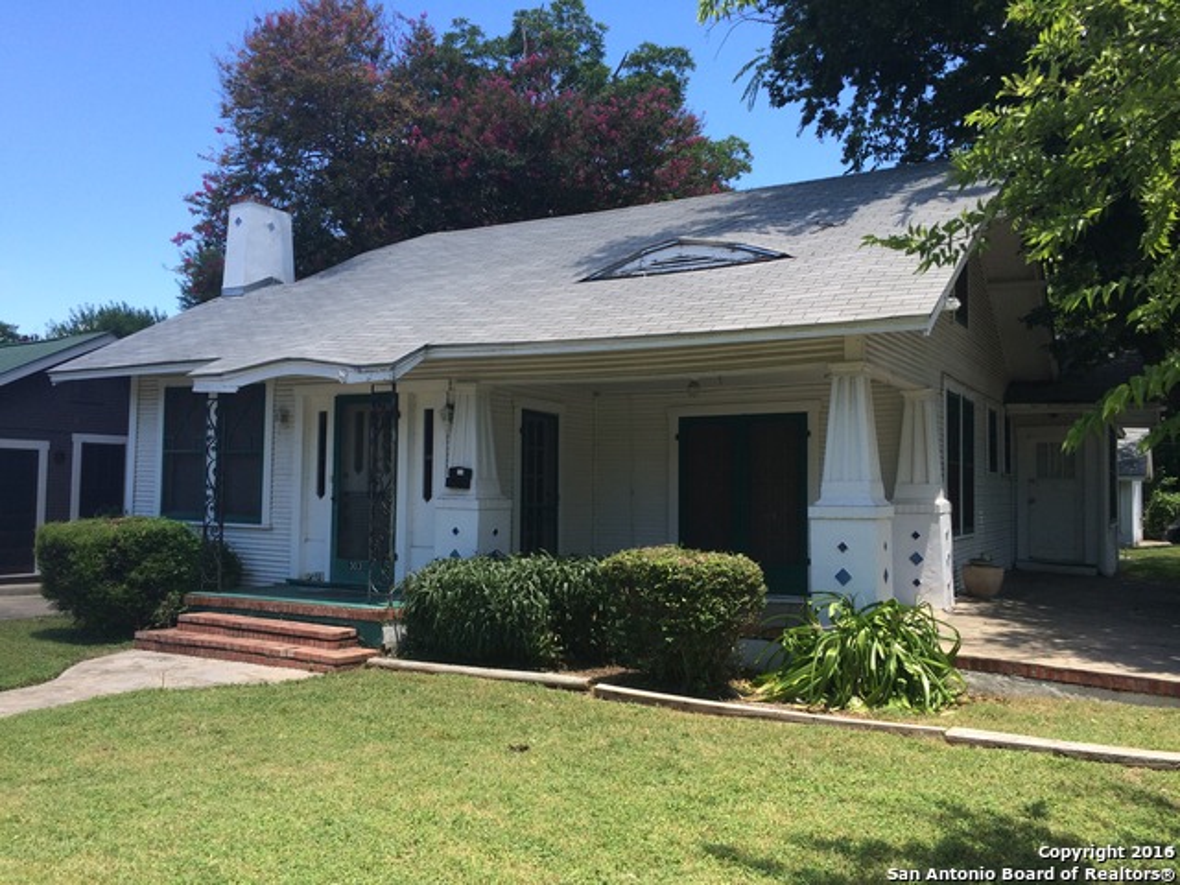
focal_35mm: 29
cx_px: 590
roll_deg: +0.5
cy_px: 442
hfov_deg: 61.7
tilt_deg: +1.6
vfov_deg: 48.2
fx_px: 989
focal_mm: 4.15
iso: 32
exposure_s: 1/1026
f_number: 2.2
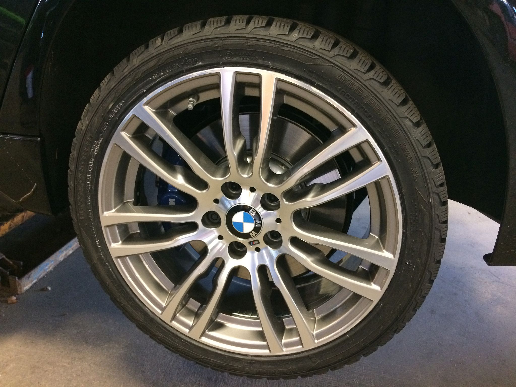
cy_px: 194
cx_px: 258
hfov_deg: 61.7
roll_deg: -2.0
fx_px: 432
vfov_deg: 48.2
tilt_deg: -21.6
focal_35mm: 29
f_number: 2.2
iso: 320
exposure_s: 1/25
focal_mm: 4.15
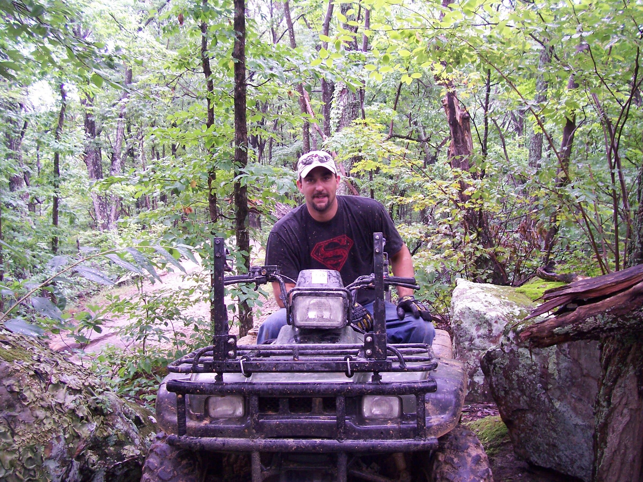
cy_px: 241
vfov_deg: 41.8
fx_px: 632
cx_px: 322
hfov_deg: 54.0
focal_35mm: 34
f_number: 2.7
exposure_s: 1/20
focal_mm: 5.6
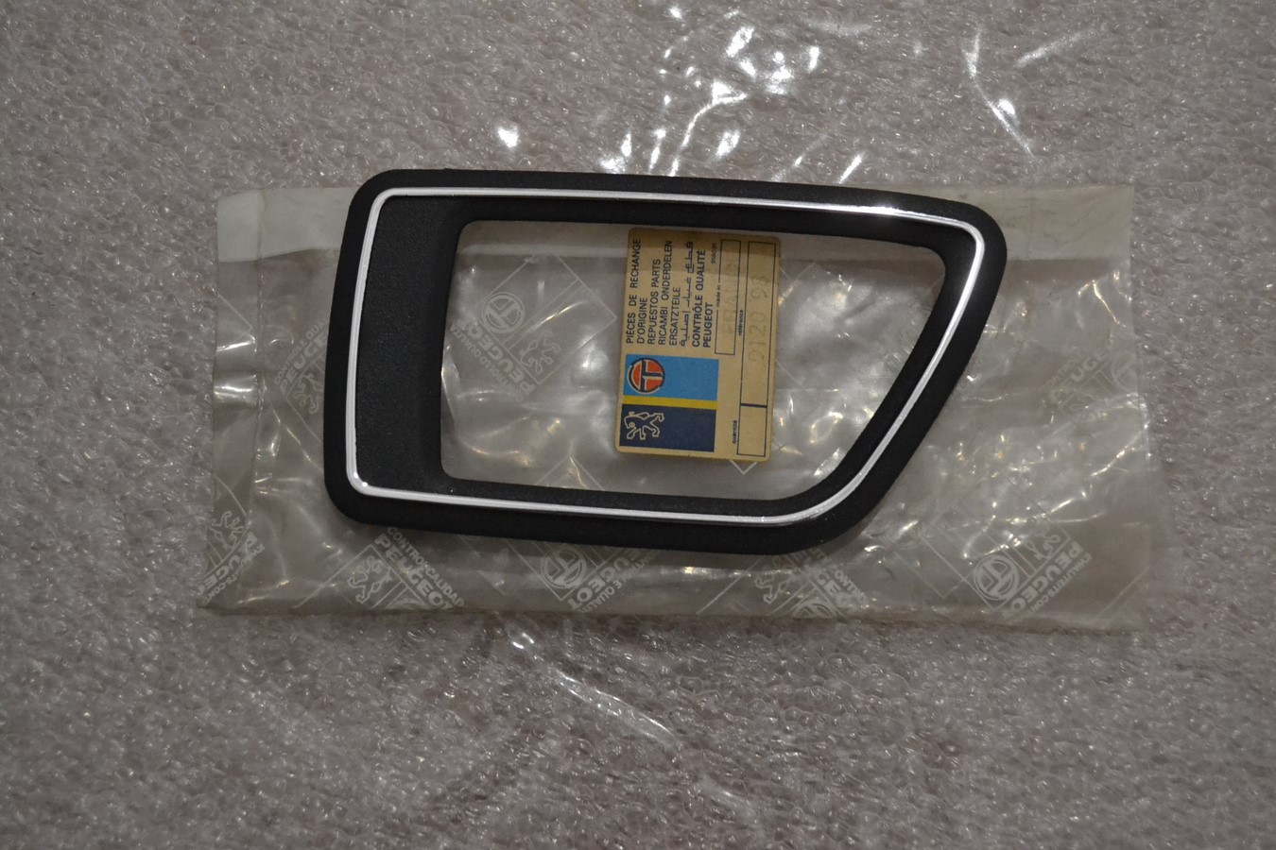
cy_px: 425
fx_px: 1595
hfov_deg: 43.6
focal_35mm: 45
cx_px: 638
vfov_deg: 29.9
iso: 3200
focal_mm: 30
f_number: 4.5
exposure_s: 1/50
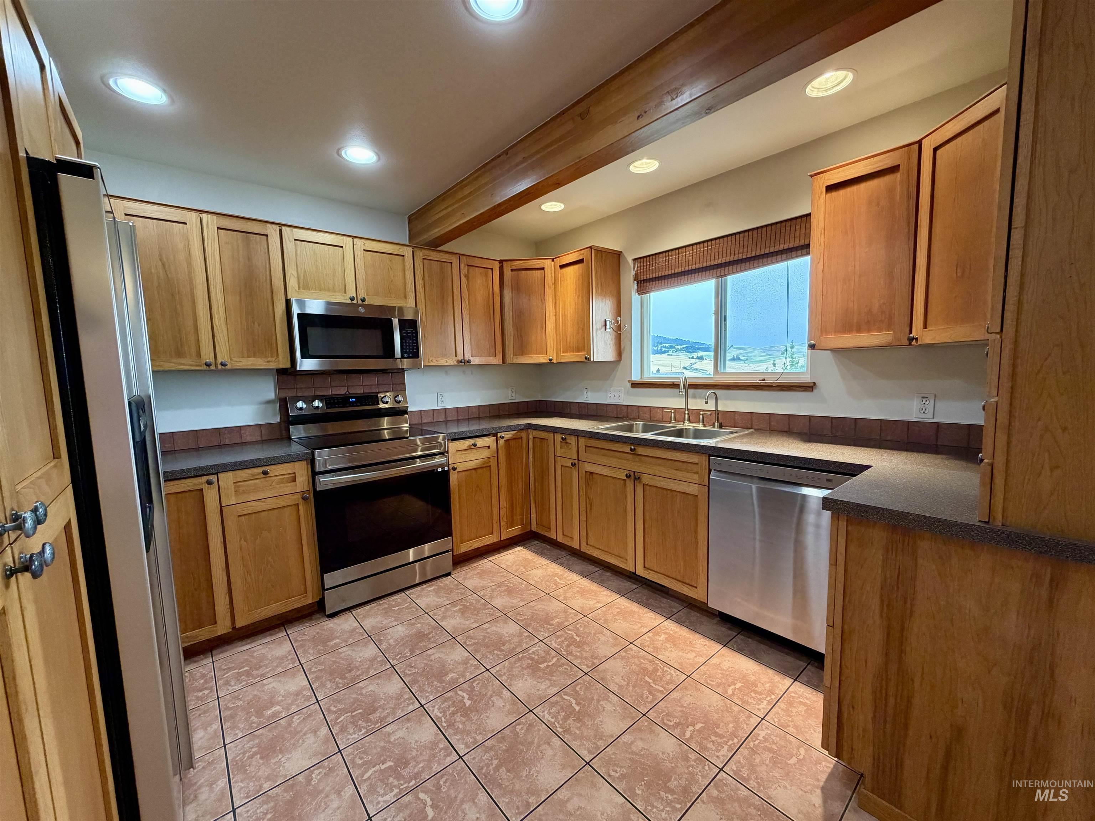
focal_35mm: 14
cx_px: 548
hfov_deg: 102.1
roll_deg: +1.9
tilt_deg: -4.9
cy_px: 410
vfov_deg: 85.7
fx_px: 443
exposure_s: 1/120
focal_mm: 2.22
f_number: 2.2
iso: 320
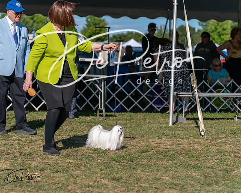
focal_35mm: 123
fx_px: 875
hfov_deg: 15.7
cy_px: 96
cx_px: 120
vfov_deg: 12.6
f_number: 4.5
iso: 125
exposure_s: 1/1250
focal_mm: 109
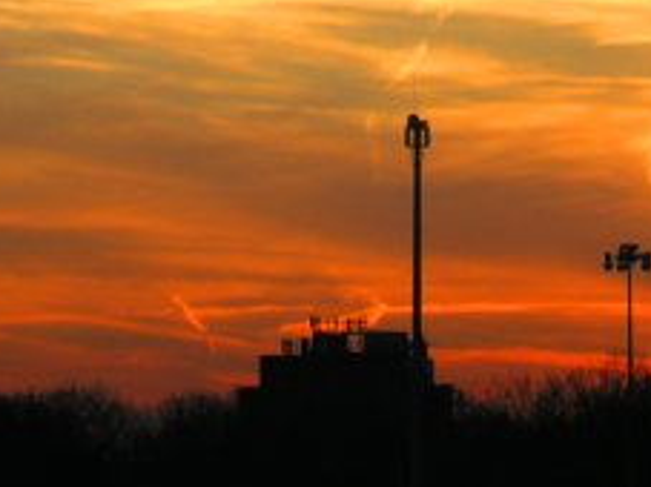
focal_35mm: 367
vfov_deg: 4.0
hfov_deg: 5.4
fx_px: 6898
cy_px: -261
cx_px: 321
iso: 50
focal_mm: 26.5
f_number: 3.7
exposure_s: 1/114
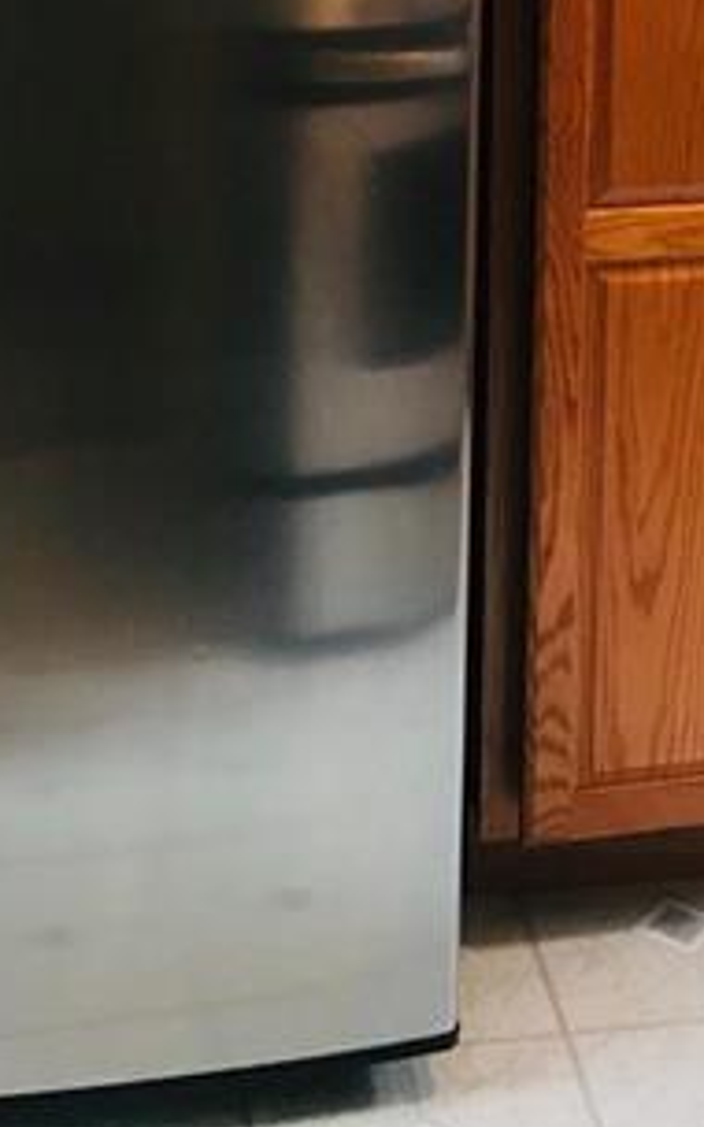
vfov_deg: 25.9
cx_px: 430
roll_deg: -0.3
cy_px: -37
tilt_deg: -9.1
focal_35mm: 75
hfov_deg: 17.4
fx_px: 2302
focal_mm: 3.99
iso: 50
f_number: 1.8
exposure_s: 1/15
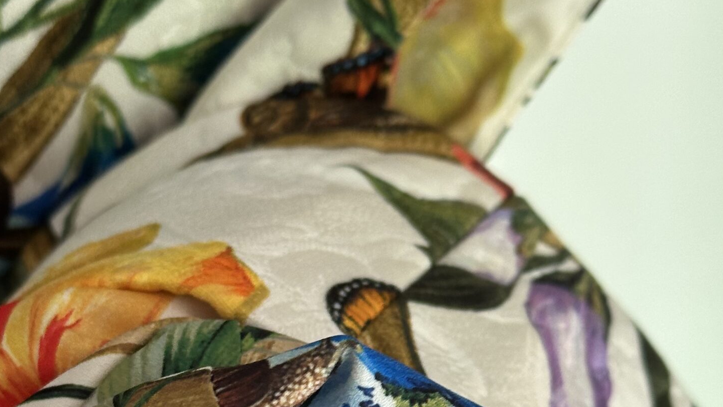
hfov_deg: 22.9
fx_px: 1783
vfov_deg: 12.8
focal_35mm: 93
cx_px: 279
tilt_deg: -47.6
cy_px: 456
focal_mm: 6.86
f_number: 1.78
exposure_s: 1/60
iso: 160
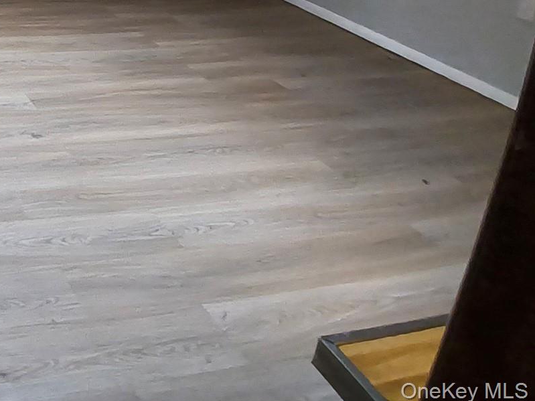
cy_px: -107
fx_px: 634
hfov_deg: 34.0
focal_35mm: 41
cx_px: -149
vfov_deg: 29.1
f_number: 2.2
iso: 250
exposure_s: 1/40
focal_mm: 1.46
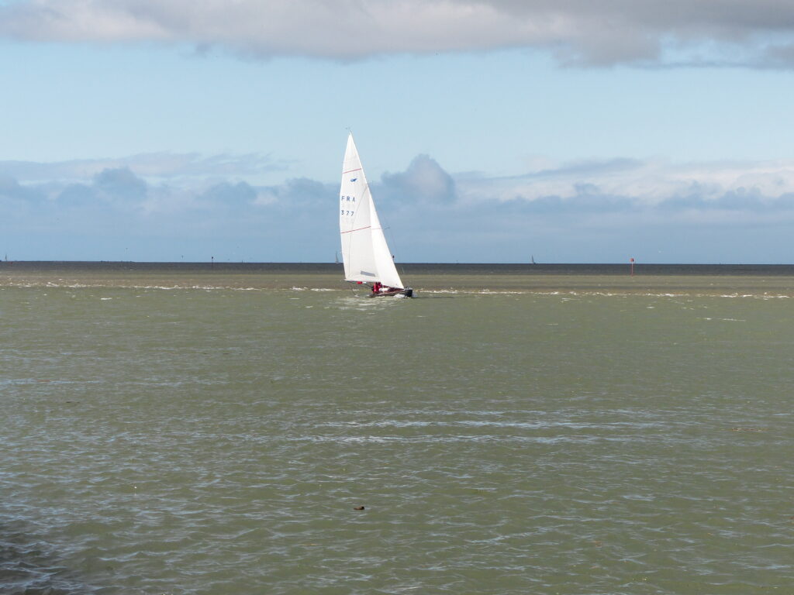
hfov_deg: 13.9
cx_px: 397
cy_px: 298
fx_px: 3257
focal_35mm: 142
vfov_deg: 10.4
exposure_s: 1/1000
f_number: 4.5
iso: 100
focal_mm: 25.6
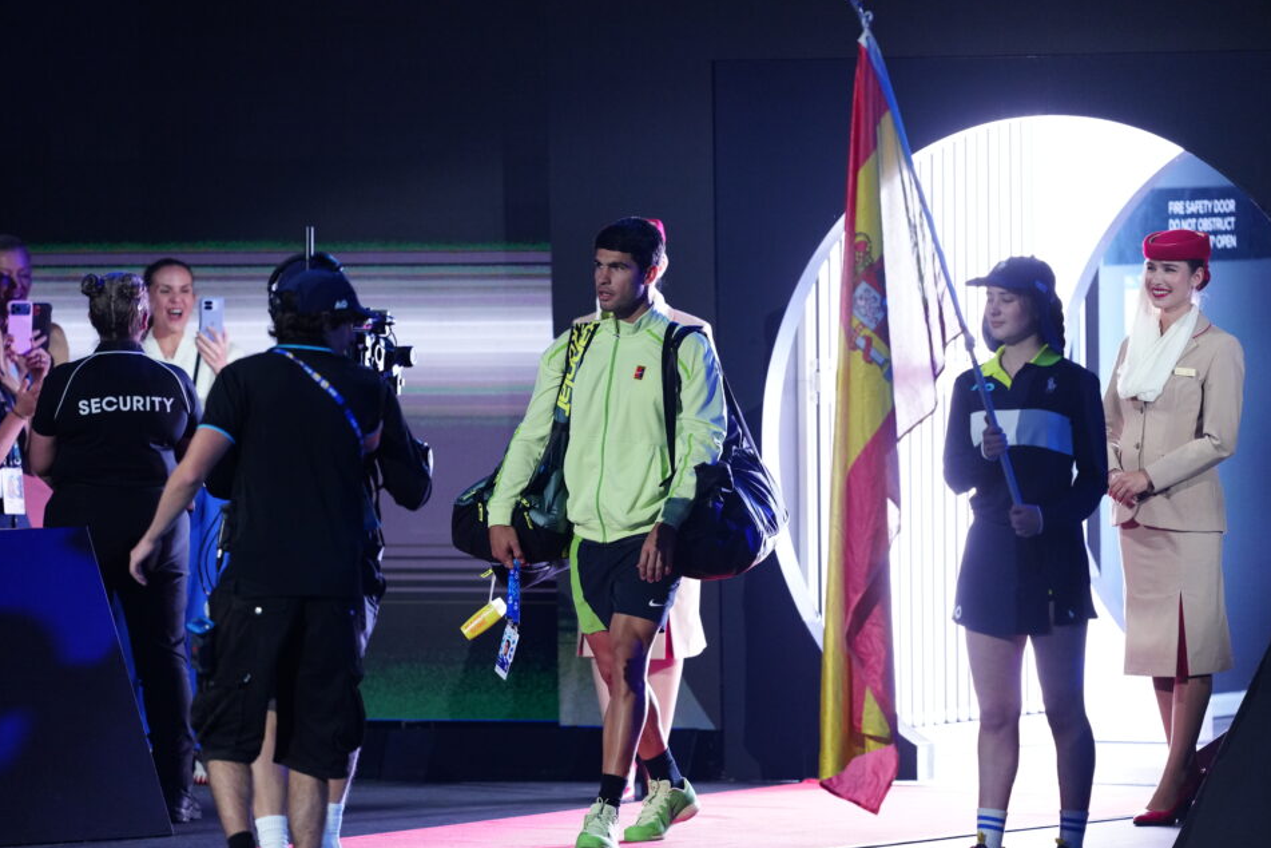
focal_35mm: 323
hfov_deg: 6.4
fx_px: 11403
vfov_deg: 4.3
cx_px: 599
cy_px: 441
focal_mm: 300
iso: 3200
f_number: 2.8
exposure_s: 1/1000
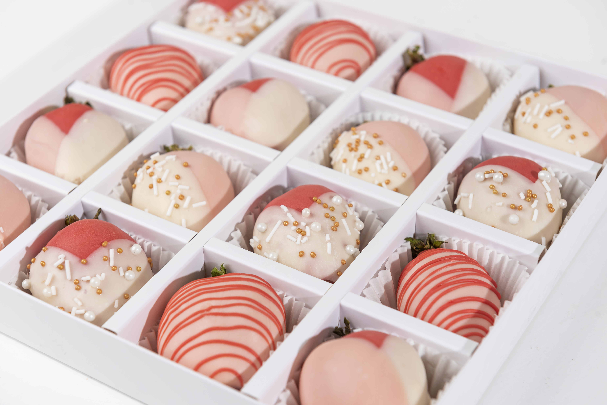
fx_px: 1181
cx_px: 304
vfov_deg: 19.5
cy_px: 202
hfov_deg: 28.8
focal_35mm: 70
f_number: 8
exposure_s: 1/160
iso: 100
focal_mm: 70
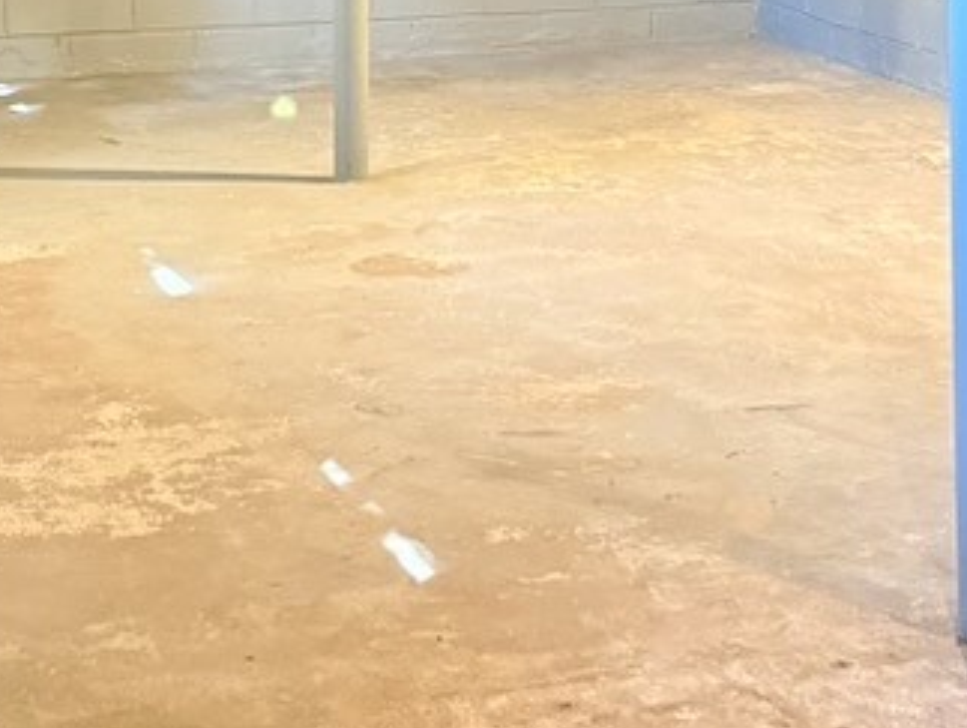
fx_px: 2657
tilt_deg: -1.6
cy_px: -258
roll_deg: -0.1
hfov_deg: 20.6
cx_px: 578
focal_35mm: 95
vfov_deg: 14.8
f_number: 1.78
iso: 1250
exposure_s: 1/30
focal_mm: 6.76
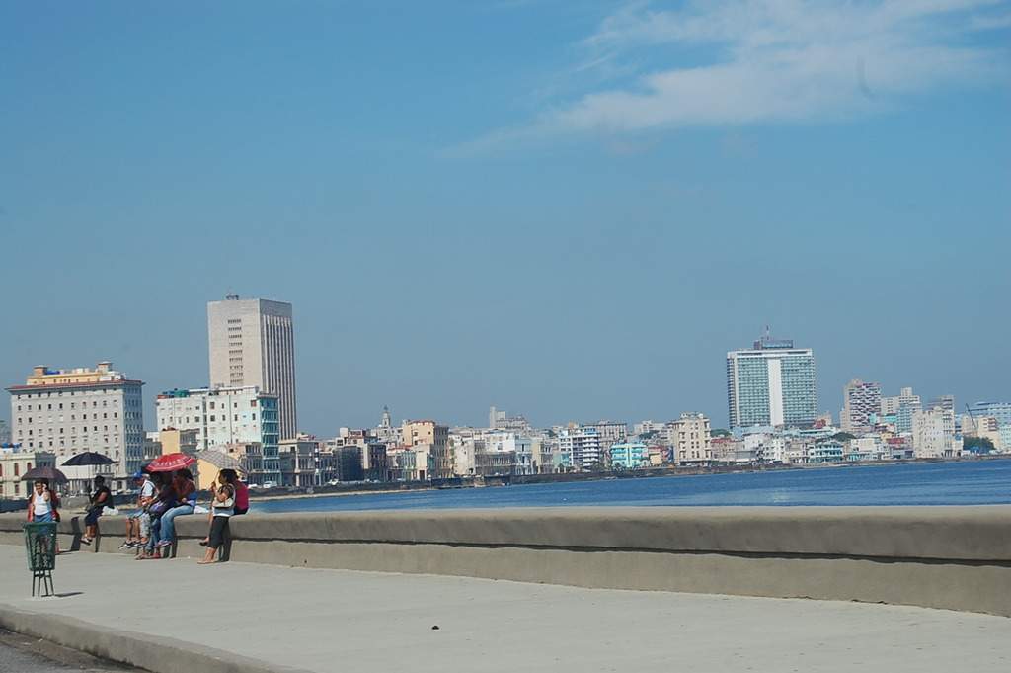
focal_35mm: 82
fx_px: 2315
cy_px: 336
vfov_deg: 16.5
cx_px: 506
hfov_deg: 24.6
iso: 200
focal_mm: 55
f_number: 10
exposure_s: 1/400
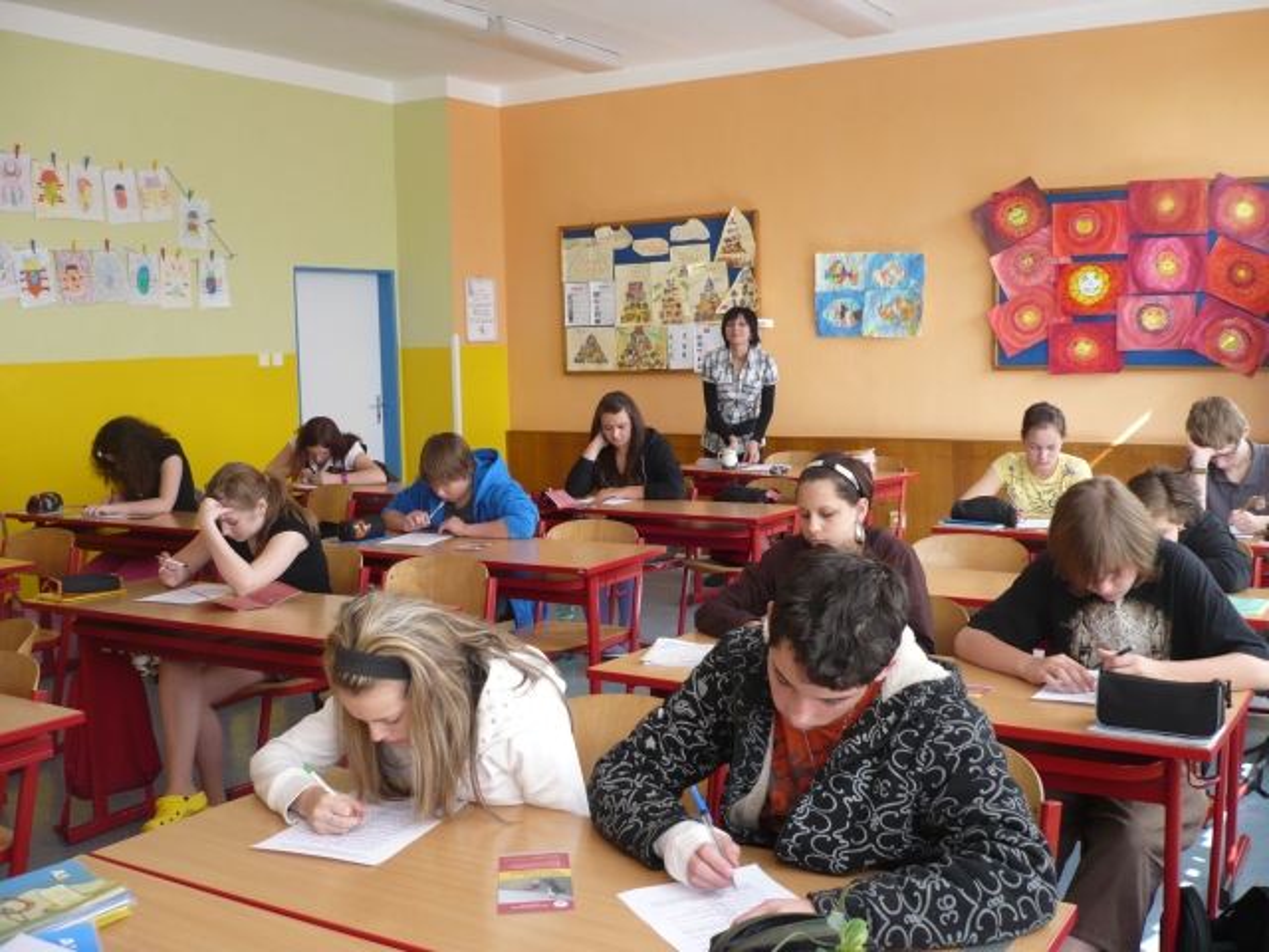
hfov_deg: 52.6
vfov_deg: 40.7
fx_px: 1283
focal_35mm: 35
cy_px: 476
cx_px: 634
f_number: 2.8
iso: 100
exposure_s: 1/100
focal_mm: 5.8
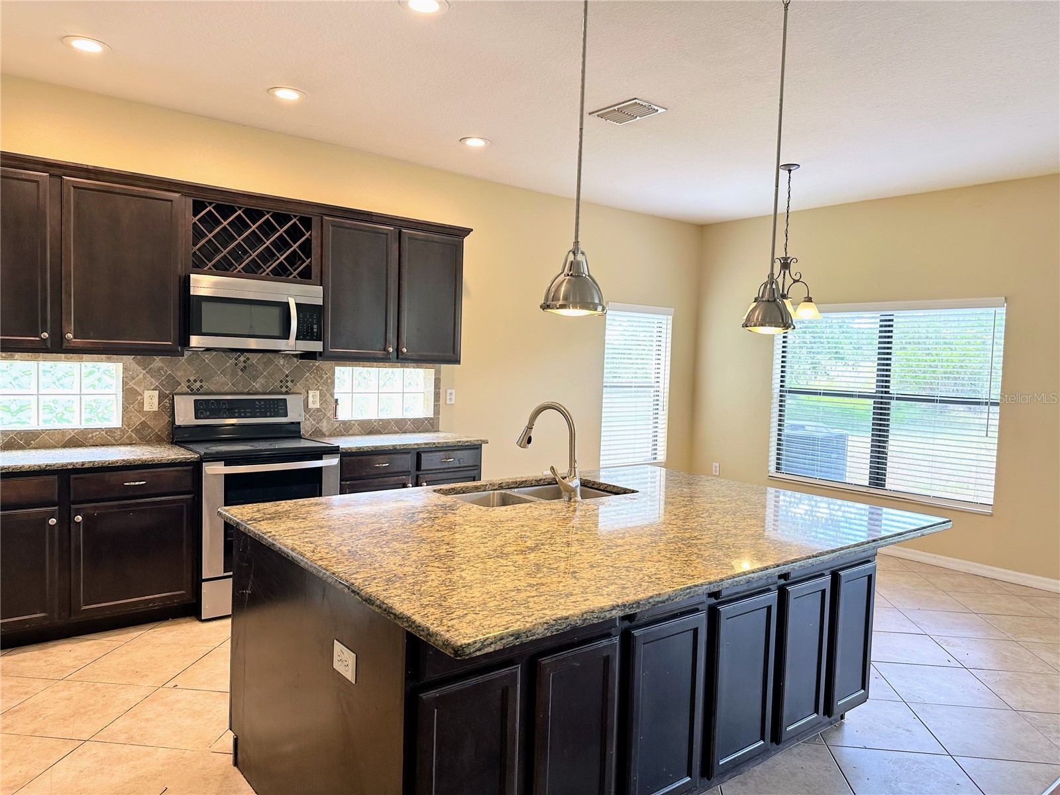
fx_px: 735
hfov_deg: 71.6
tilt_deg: -3.0
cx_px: 530
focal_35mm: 24
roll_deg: -2.4
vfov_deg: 56.8
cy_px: 398
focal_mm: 6.86
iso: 100
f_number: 1.78
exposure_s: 1/120
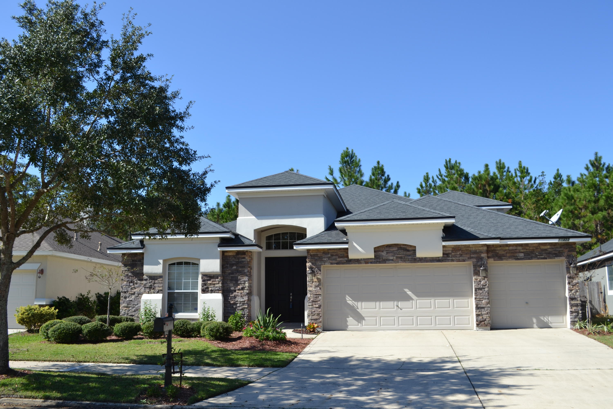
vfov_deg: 40.0
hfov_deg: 57.2
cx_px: 306
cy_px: 204
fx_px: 562
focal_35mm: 33
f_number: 8
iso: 100
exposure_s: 1/250
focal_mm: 22
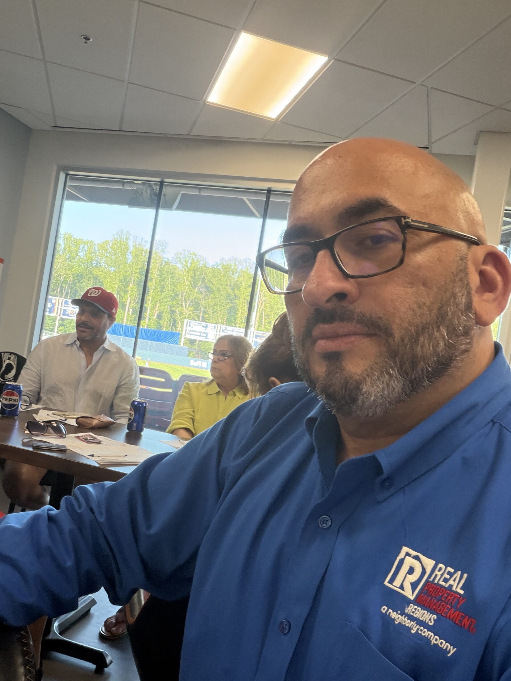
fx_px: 590
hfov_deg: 46.8
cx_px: 256
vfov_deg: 60.0
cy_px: 340
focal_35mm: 30
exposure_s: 1/60
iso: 160
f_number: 1.9
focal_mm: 2.71
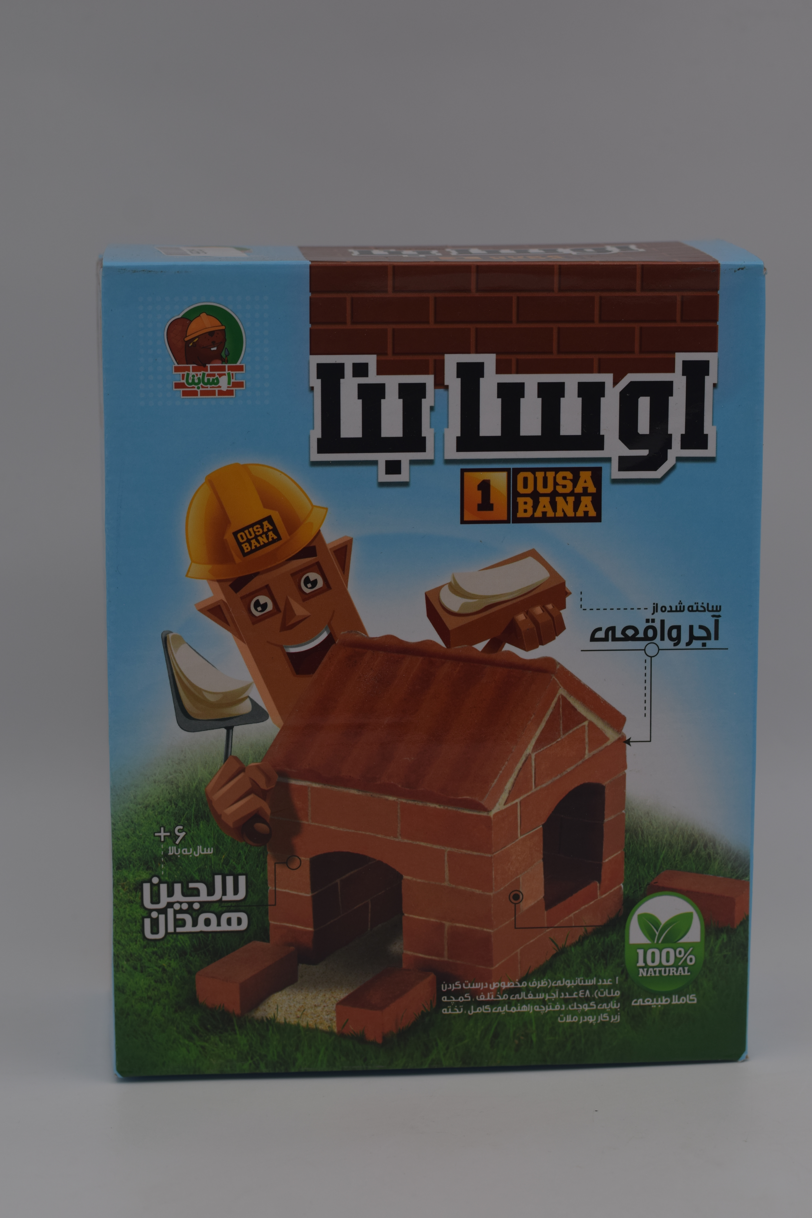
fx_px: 2537
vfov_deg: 27.0
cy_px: 609
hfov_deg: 18.2
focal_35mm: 75
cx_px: 406
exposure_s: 1/250
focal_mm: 50
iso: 100
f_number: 5
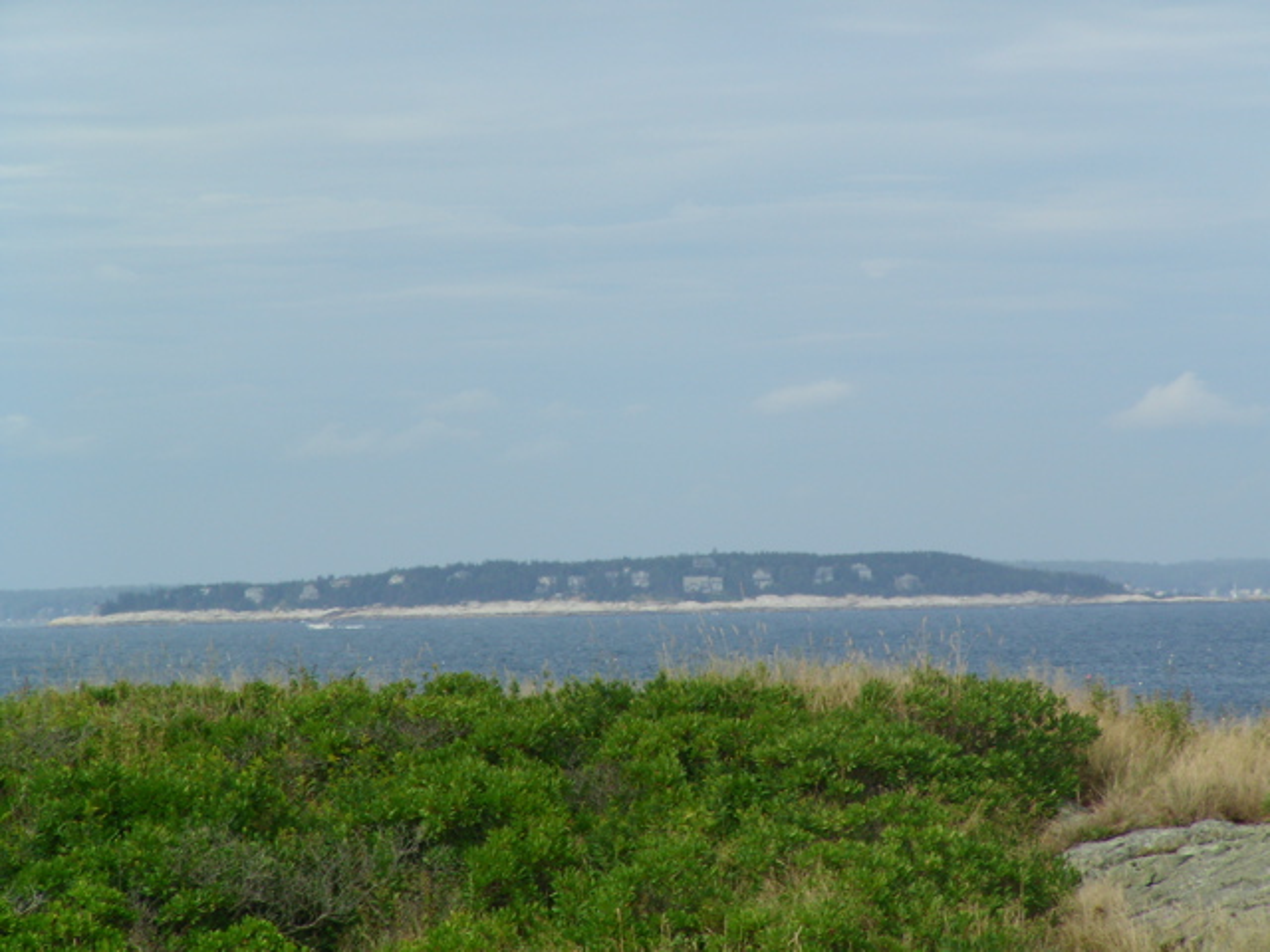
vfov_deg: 7.3
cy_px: 476
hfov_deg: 9.7
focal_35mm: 204
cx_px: 635
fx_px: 7484
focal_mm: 31.2
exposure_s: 1/323
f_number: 7.2
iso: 50
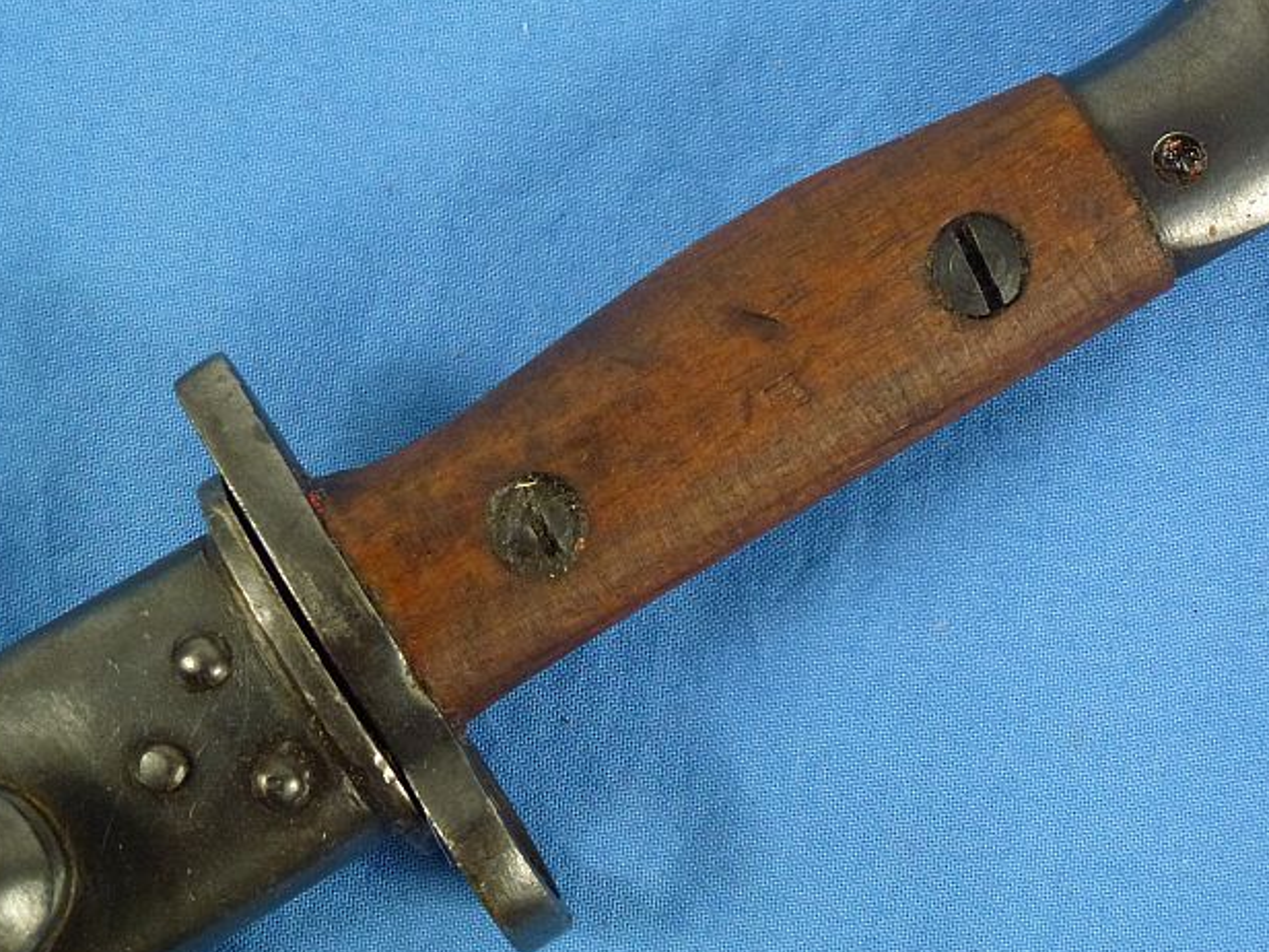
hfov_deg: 26.3
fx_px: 2713
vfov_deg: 19.9
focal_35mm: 74
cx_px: 729
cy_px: 447
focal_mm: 10.1
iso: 400
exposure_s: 1/60
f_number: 4.4
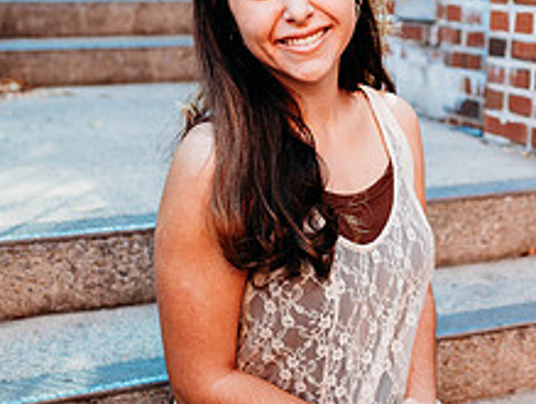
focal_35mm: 61
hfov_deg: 31.5
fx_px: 946
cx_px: 330
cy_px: 202
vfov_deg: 24.1
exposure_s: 1/400
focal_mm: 24
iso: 100
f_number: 2.2
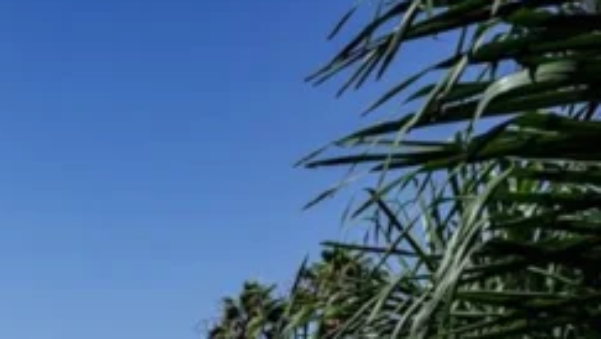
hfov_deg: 23.1
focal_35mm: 58
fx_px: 925
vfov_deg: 16.4
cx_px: -432
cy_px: 656
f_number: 11
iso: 100
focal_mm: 16
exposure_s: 1/125
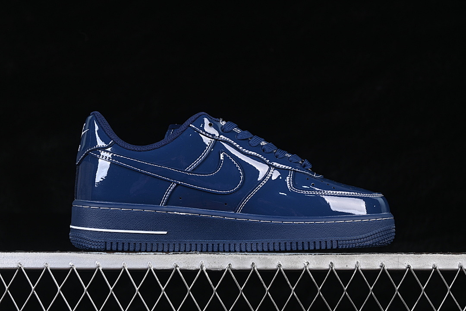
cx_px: 233
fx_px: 971
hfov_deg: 27.0
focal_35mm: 75
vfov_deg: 18.2
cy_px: 156
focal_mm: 50
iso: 160
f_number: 6.3
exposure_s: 1/60
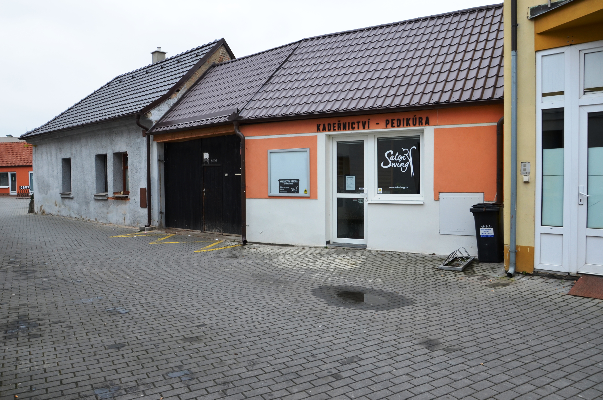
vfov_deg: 47.7
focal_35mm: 27
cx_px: 302
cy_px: 200
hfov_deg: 67.5
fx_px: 451
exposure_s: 1/200
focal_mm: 18
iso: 400
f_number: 7.1
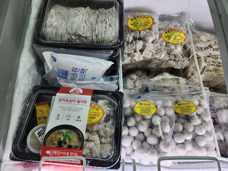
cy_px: 86
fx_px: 151
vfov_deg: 58.9
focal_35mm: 23
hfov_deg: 73.9
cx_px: 114
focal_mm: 6.4
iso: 50
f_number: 1.8
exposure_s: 1/120
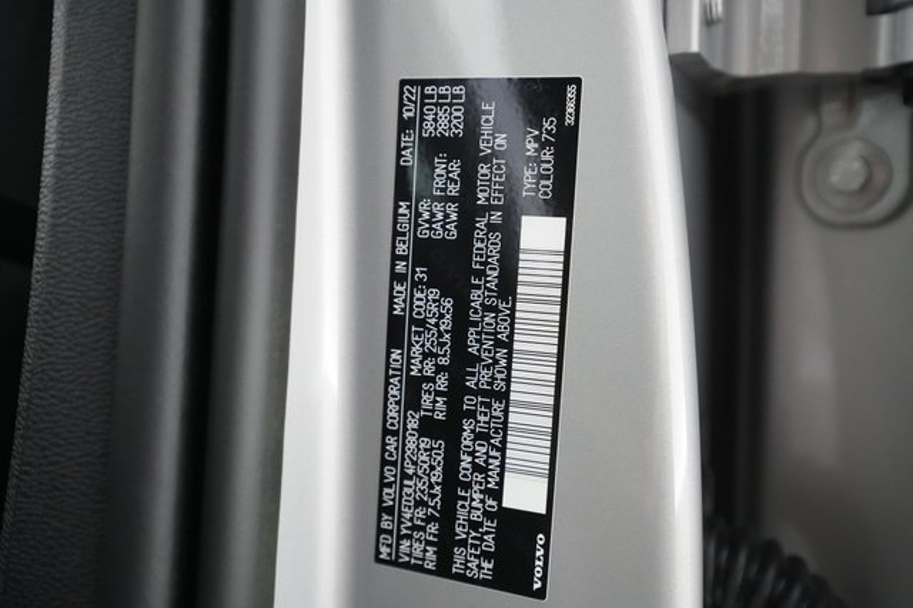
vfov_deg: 46.4
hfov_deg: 65.5
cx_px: 456
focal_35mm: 28
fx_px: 710
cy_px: 304
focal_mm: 28
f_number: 4.5
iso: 10000
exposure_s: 1/100
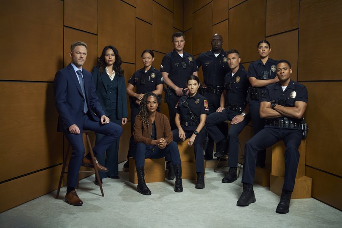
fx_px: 446
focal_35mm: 47
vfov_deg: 28.6
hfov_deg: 41.9
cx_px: 171
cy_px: 114
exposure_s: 1/200
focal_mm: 47
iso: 800
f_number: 11
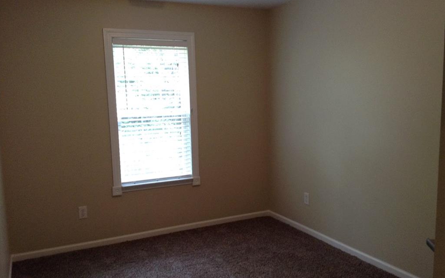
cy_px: 153
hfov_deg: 55.3
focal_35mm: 35
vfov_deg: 36.2
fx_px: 424
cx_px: 222
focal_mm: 3.3
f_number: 2.4
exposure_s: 1/25
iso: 100
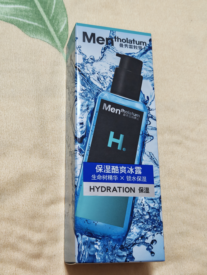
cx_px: 104
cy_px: 138
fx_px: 383
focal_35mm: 48
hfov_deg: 30.3
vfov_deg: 39.7
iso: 400
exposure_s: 1/33
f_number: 1.9
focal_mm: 6.67
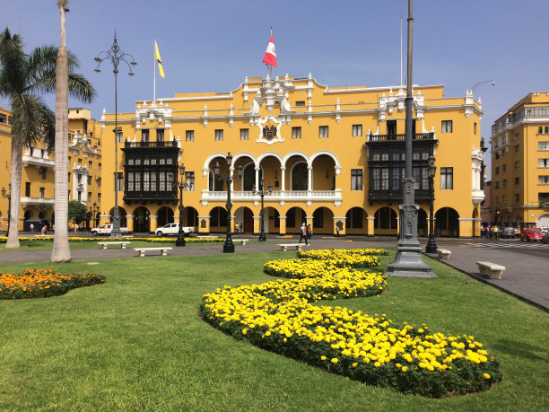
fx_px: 460
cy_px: 206
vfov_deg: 48.2
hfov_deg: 61.7
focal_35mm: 29
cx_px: 274
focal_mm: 4.15
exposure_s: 1/2933
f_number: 2.2
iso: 32
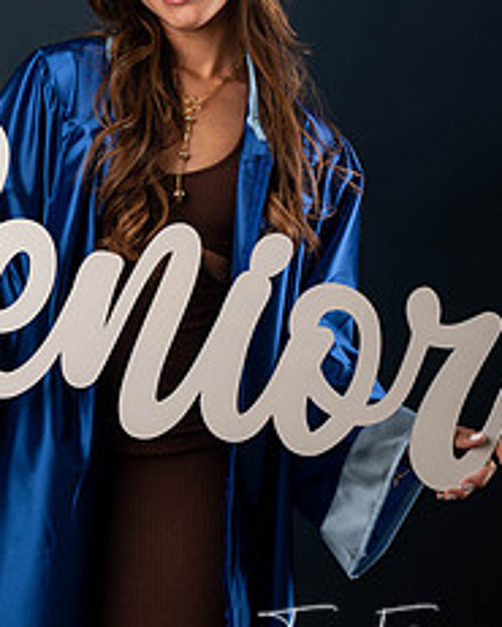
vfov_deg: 18.0
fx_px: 1967
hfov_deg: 14.5
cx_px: 144
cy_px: 133
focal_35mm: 106
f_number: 5.6
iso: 200
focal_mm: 58
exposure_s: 1/100
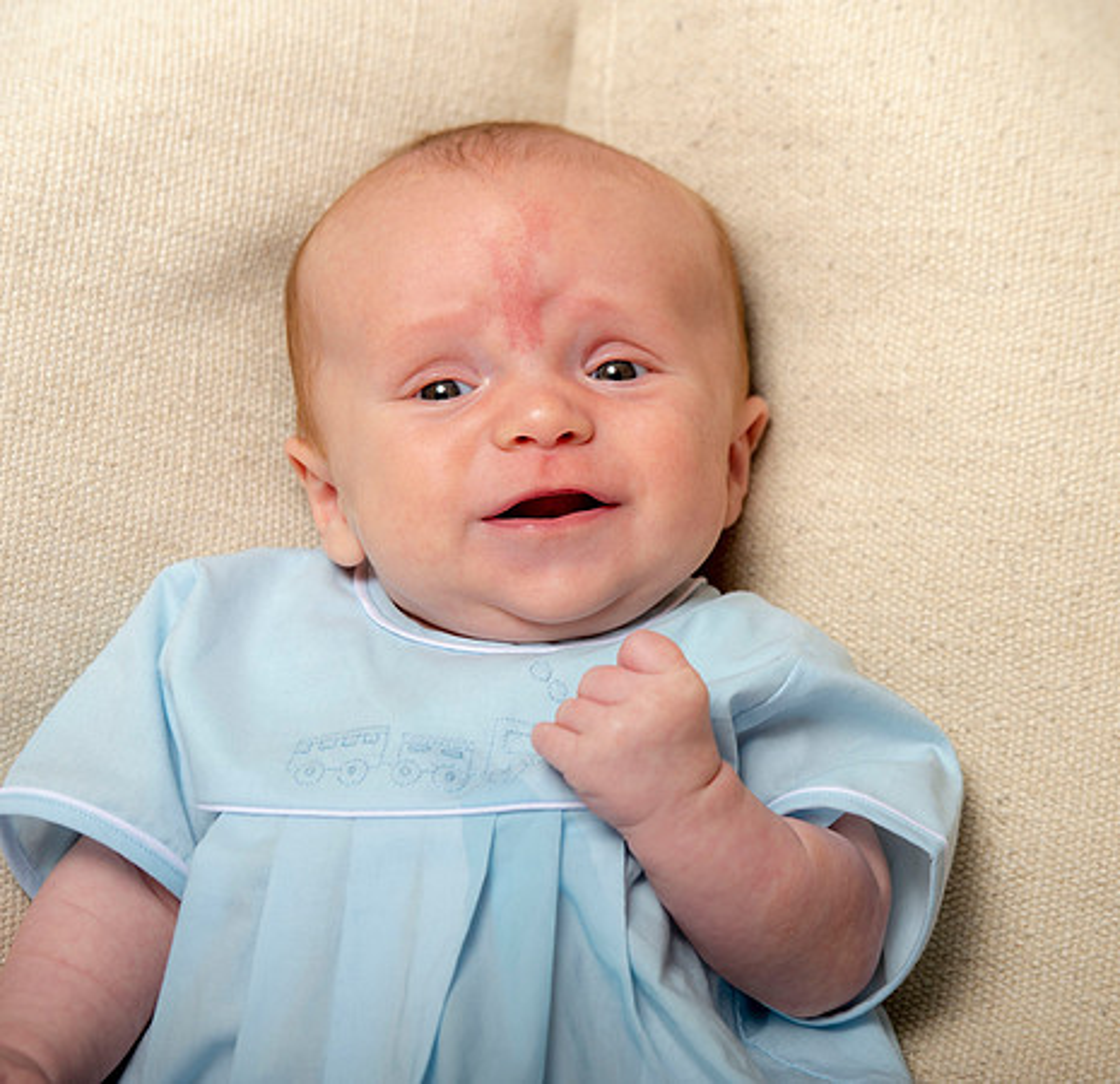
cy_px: 531
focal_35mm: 186
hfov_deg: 9.6
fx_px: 6688
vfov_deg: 9.3
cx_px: 629
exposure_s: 1/200
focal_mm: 145
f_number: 5.6
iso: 250
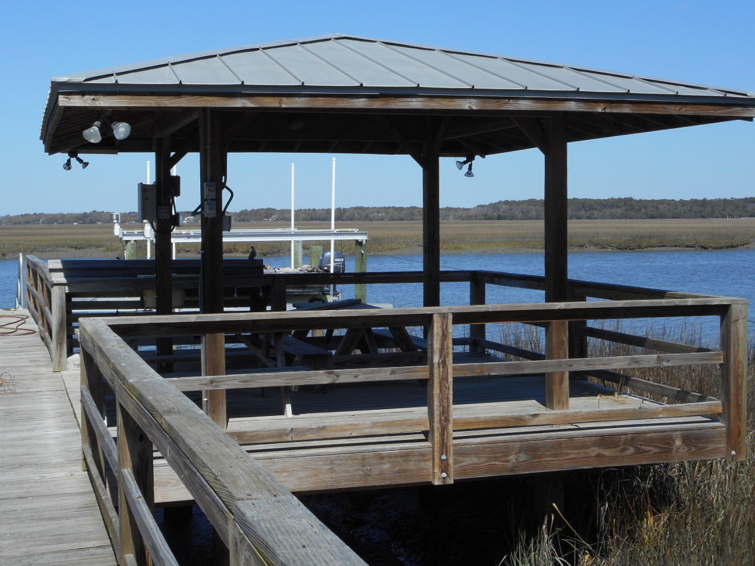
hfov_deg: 36.8
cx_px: 336
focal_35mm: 52
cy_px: 245
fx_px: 1134
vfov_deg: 28.0
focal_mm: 7.9
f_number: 4.7
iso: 80
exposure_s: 1/500
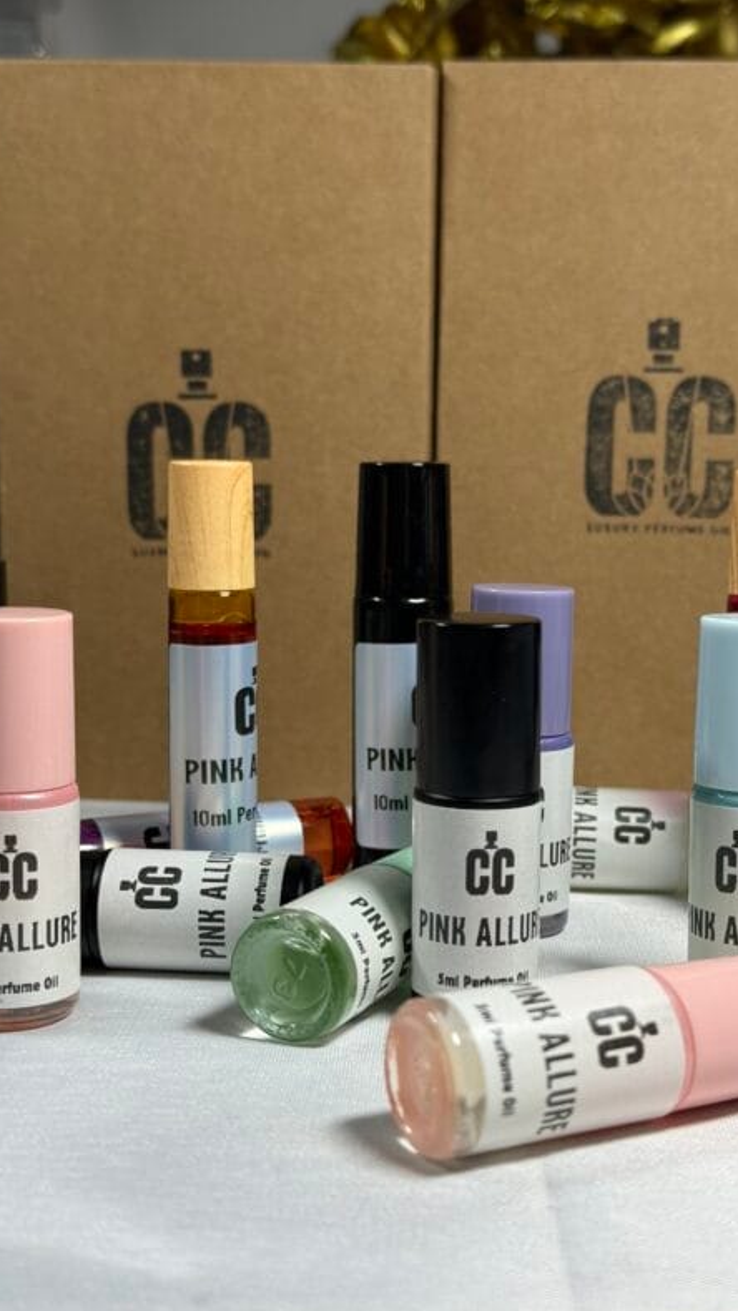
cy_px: 663
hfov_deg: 22.6
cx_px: 445
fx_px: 1843
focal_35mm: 53
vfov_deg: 39.2
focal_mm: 6.76
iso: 64
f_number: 1.78
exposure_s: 1/196
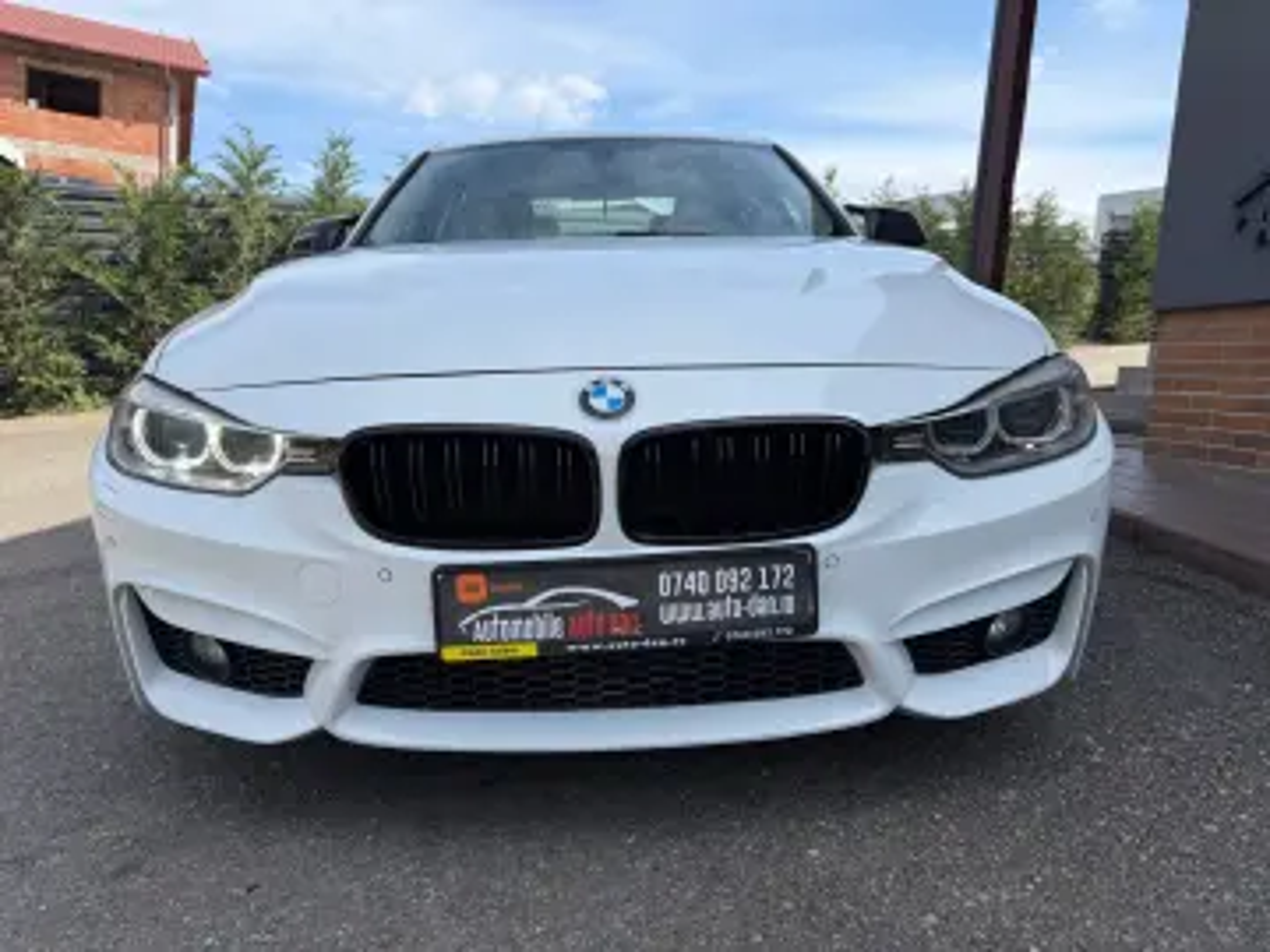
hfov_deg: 71.6
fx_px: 881
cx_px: 635
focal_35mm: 24
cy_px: 476
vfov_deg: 56.8
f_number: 1.78
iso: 80
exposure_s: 1/3145
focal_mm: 6.76
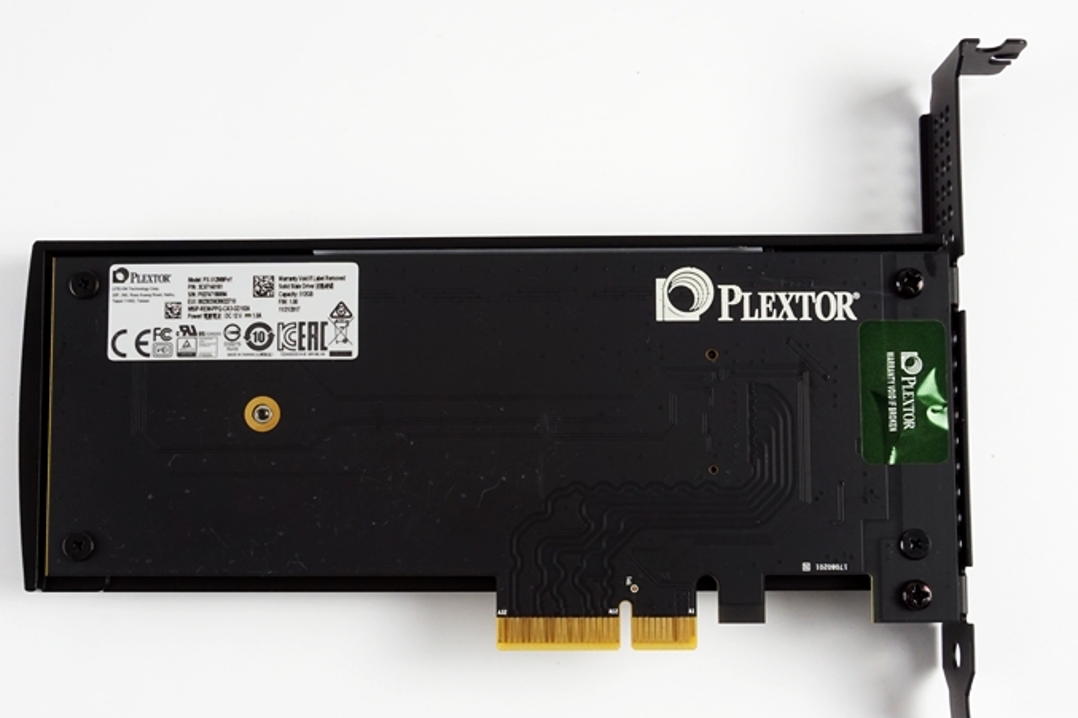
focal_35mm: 39
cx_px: 510
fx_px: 1167
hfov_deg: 49.5
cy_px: 400
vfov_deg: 34.2
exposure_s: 1/2.5
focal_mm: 22
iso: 400
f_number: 16
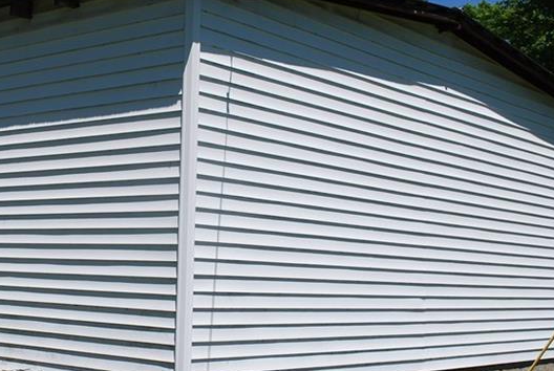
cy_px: 200
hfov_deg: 30.6
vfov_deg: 21.3
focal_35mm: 64
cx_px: 111
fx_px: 987
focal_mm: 22
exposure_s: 1/320
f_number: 9
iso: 100
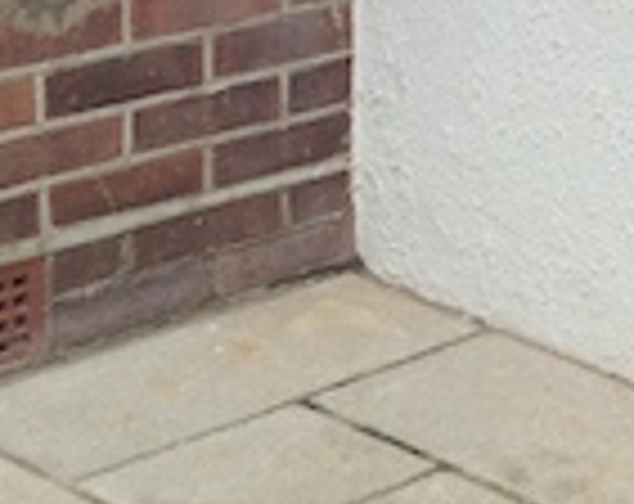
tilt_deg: -12.9
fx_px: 2638
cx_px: 1389
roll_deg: -1.4
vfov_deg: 10.5
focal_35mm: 141
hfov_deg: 11.8
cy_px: -254
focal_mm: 4.15
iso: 32
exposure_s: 1/256
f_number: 2.2
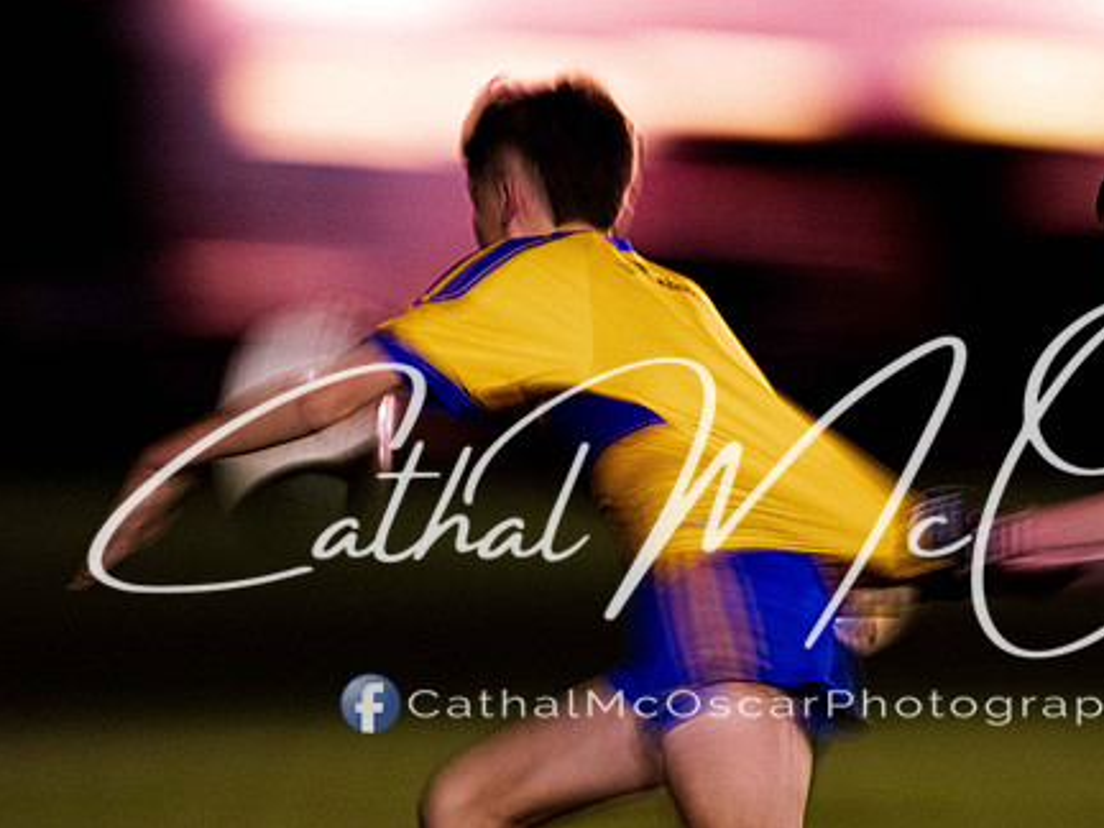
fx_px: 19359
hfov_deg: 3.3
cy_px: 251
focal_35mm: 607
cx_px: 591
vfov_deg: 2.5
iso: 2000
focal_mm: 400
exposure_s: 1/15
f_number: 2.8
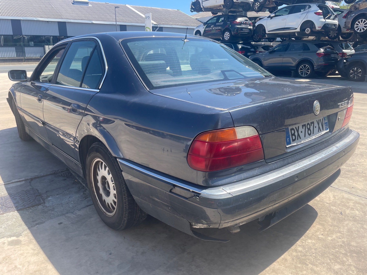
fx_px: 276
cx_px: 184
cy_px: 138
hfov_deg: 67.3
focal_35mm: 26
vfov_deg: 53.1
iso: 32
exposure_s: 1/1159
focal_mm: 4.2
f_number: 1.6
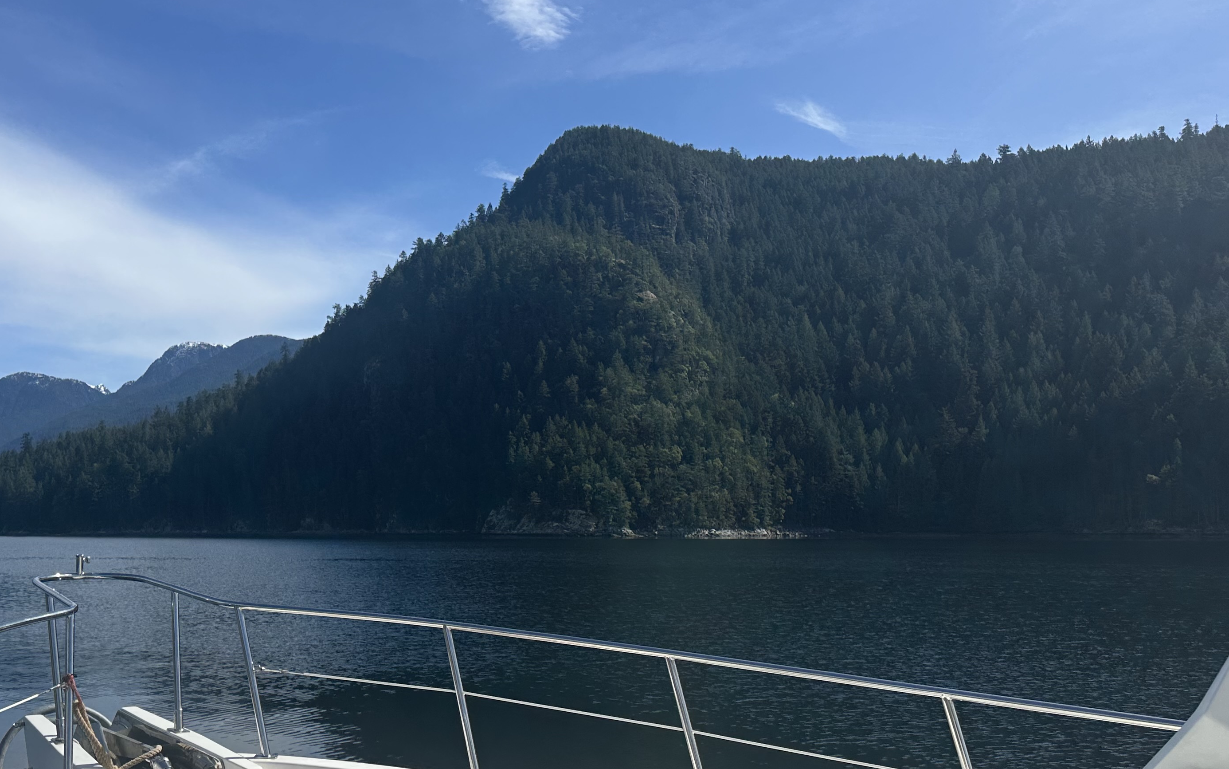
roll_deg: -0.8
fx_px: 1239
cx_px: 467
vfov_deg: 34.2
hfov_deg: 52.2
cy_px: 494
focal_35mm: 37
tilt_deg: +2.4
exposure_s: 1/7042
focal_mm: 6.86
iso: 80
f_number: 1.78
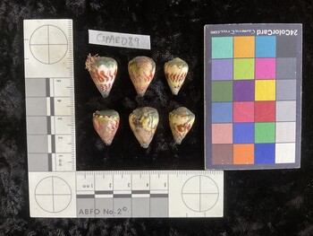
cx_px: 156
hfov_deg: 61.6
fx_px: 262
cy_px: 118
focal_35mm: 29
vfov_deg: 48.3
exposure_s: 1/60
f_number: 1.8
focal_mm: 3
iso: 80
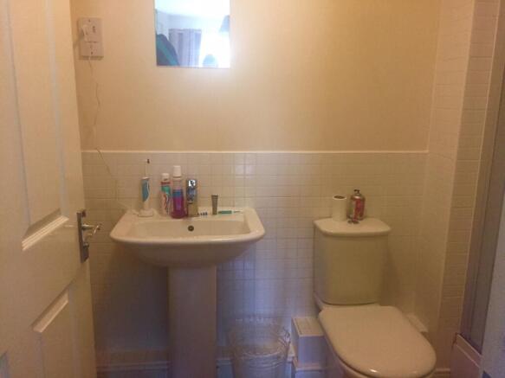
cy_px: 189
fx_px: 423
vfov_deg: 48.2
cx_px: 252
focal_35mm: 29
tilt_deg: -12.5
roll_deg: -0.3
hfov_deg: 61.7
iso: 250
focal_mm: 4.15
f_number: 2.2
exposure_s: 1/25
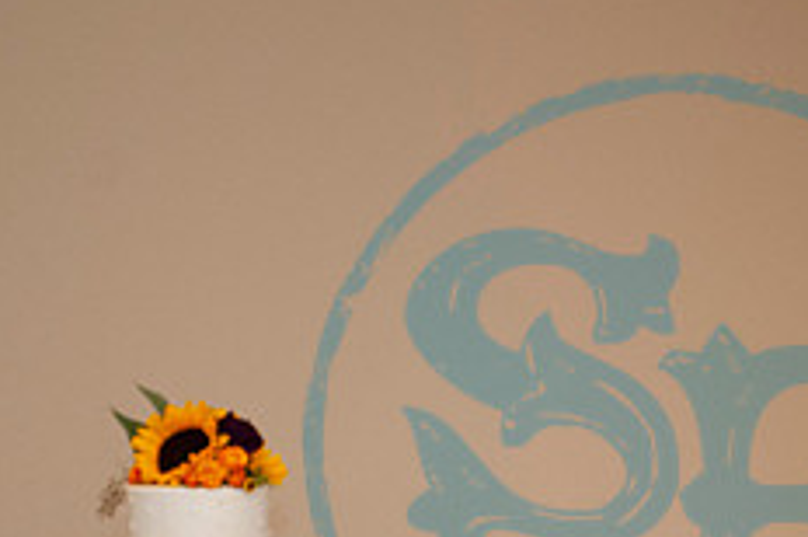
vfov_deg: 7.8
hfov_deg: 11.7
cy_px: 572
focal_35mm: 175
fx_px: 3922
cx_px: 665
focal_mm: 70
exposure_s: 1/200
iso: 1600
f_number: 2.8
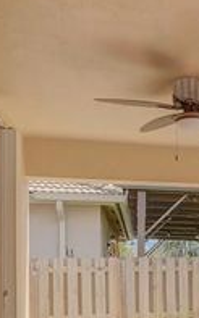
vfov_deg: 35.4
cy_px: 301
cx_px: 314
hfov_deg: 20.3
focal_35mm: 53
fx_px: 460
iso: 800
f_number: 8
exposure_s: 1/500
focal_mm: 16
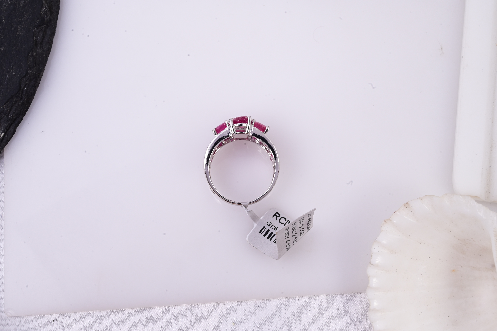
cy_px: 166
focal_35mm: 70
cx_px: 248
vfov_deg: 19.4
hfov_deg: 28.9
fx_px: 966
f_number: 20
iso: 640
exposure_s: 1/80
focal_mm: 70
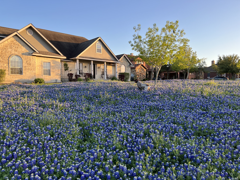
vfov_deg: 53.1
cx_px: 120
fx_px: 180
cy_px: 90
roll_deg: +0.1
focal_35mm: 26
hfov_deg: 67.3
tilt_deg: -3.2
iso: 50
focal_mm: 5.7
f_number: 1.5
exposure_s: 1/490
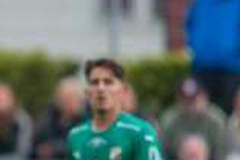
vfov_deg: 0.9
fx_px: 10393
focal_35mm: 1559
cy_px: 83
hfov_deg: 1.3
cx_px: -171
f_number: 4
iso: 720
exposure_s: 1/1250
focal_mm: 420
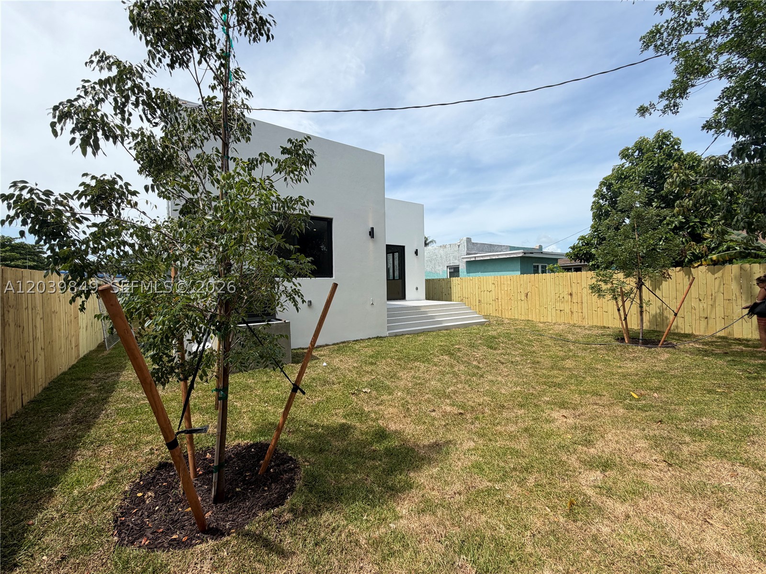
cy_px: 287
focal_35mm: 14
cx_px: 383
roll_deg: +1.6
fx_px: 310
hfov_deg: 102.1
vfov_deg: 85.7
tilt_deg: -1.5
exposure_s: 1/914
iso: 20
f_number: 2.2
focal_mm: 2.22
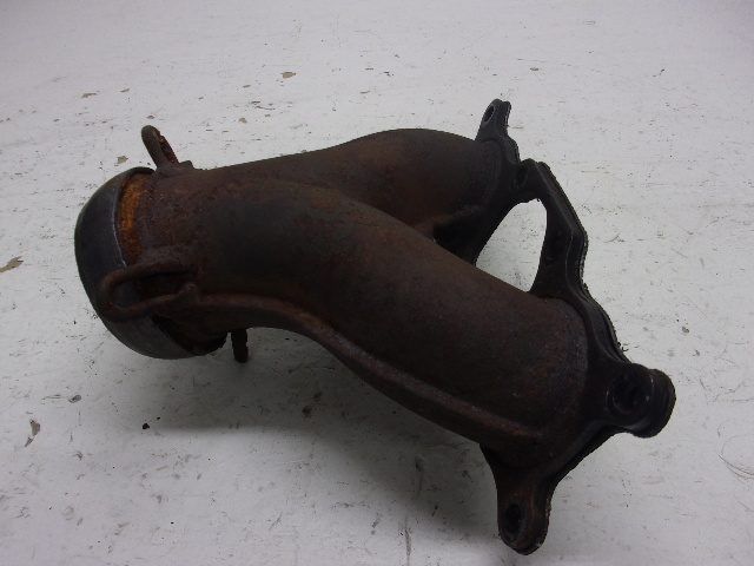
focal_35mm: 28
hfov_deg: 63.4
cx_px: 377
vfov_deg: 49.7
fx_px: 610
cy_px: 283
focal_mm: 5.1
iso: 96
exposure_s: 1/34
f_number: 3.9
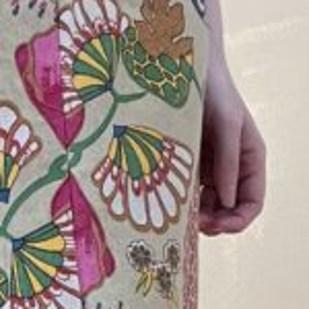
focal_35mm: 157
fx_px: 1586
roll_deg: +1.0
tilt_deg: -2.6
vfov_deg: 10.7
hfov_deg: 10.9
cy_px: 484
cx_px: -66
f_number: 1.6
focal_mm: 4.2
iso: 200
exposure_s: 1/60
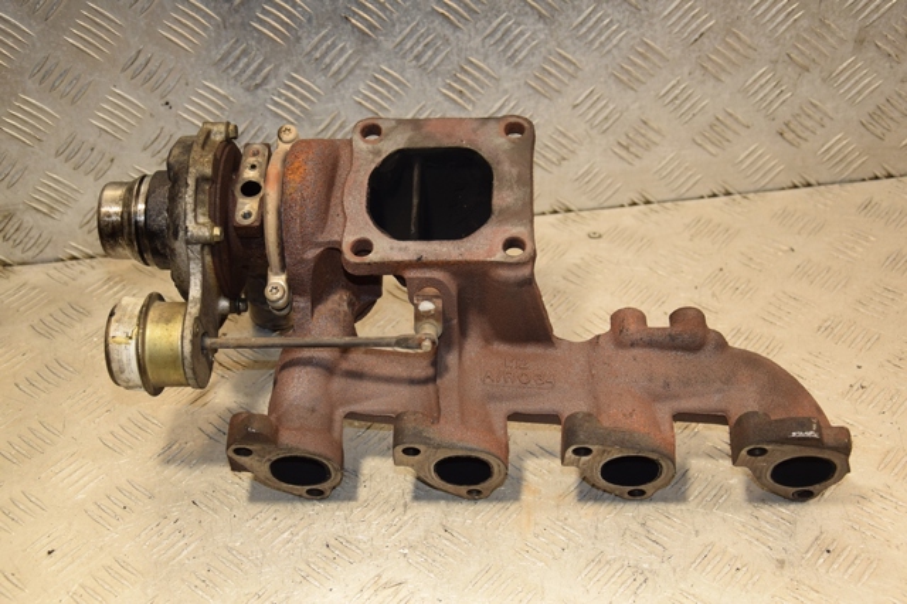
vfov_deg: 25.7
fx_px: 1322
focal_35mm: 52
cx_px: 454
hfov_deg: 37.9
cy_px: 302
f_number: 5
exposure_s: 1/200
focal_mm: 35
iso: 800
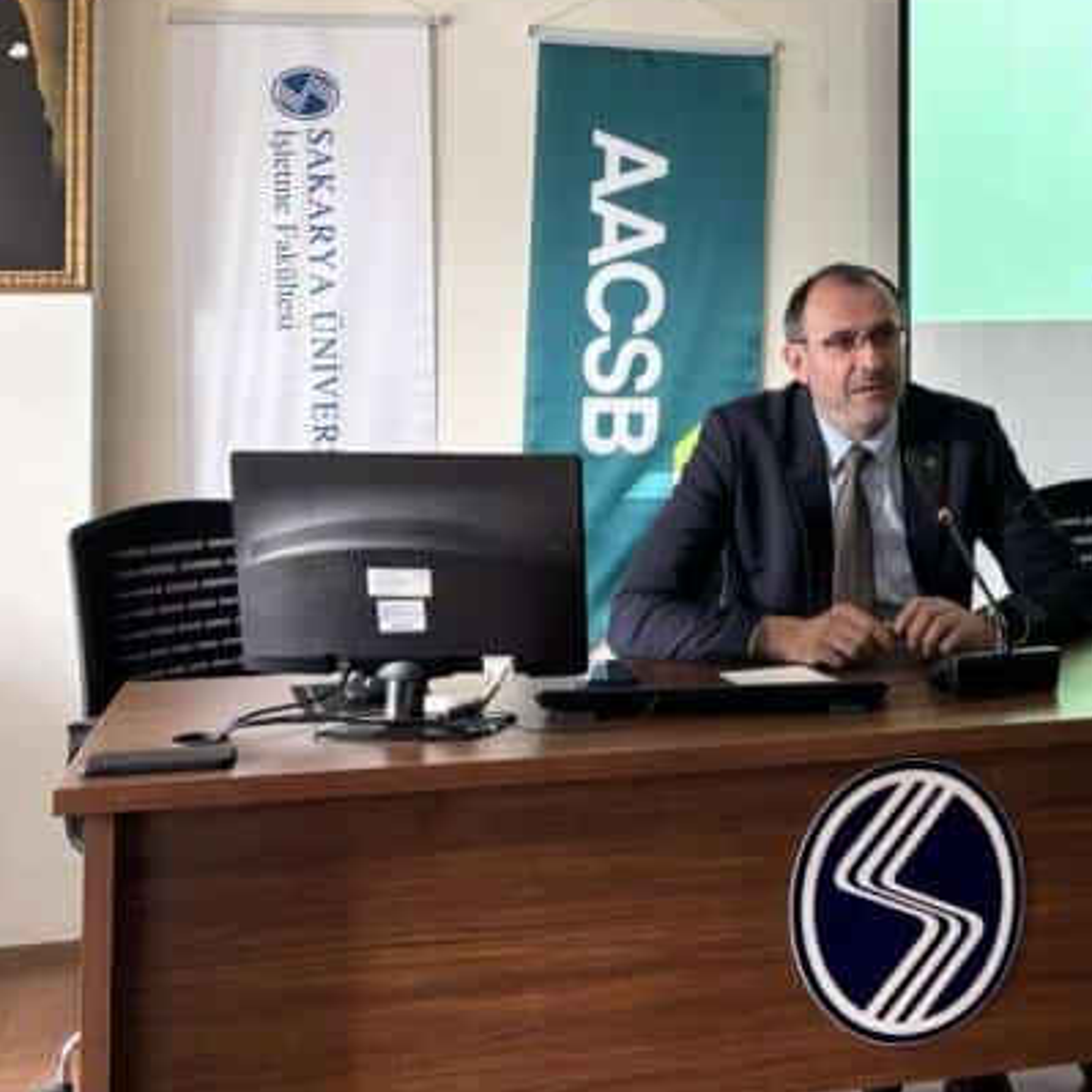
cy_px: 222
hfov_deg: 27.5
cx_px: 1070
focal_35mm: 59
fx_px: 2106
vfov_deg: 28.5
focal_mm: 5.96
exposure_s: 1/74
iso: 125
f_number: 1.6
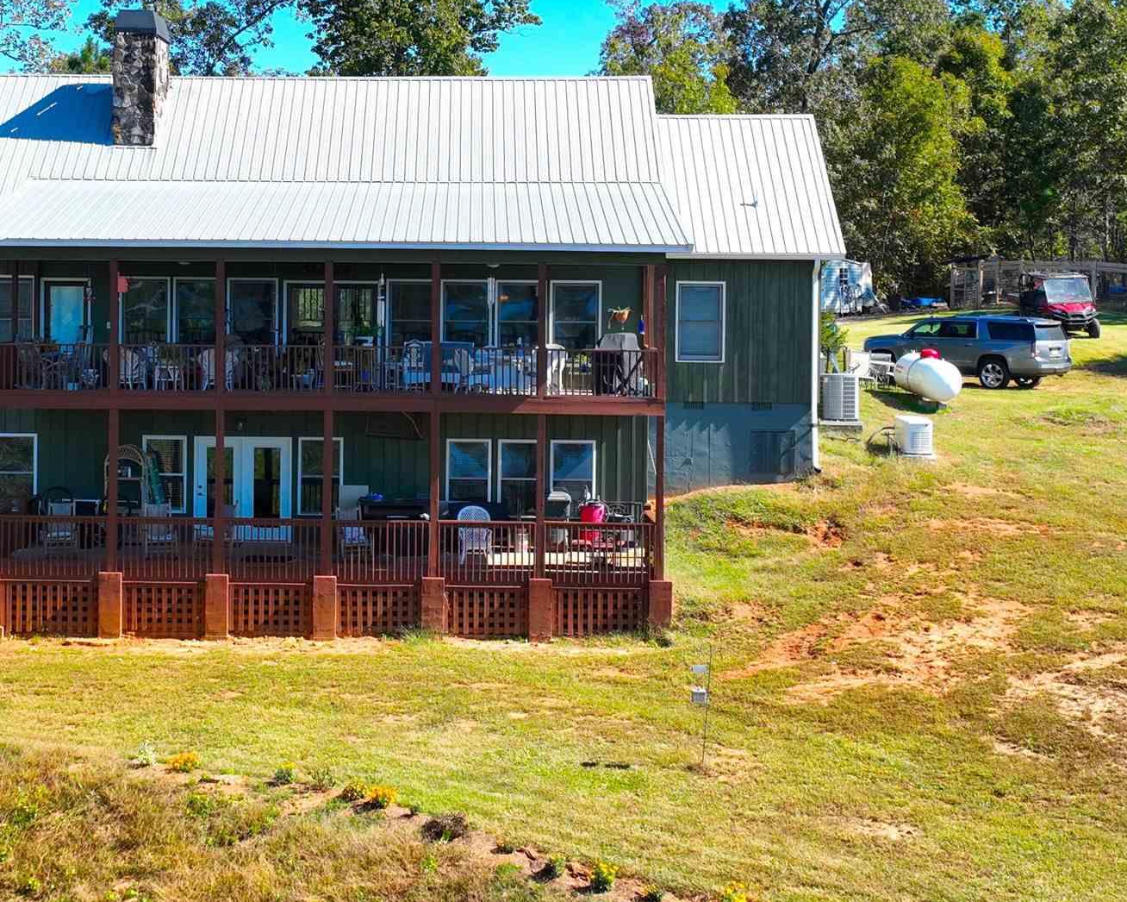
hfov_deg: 33.9
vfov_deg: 27.4
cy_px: 305
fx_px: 1834
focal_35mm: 55
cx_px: 386
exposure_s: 1/100
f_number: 2.8
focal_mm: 12.29
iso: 120
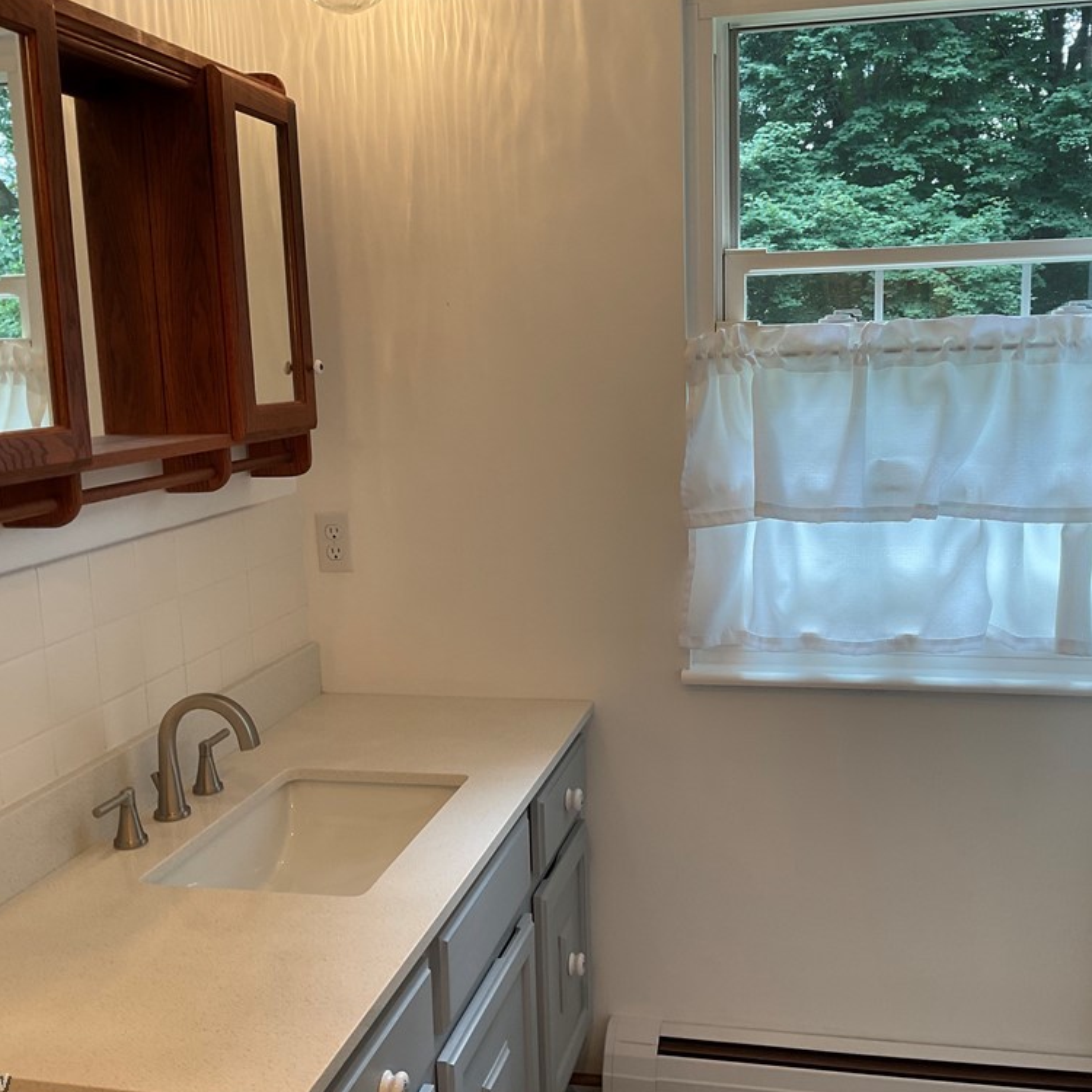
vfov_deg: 47.2
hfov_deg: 47.1
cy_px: 545
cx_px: 604
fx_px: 1249
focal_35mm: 35
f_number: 1.8
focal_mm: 3
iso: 32
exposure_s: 1/100
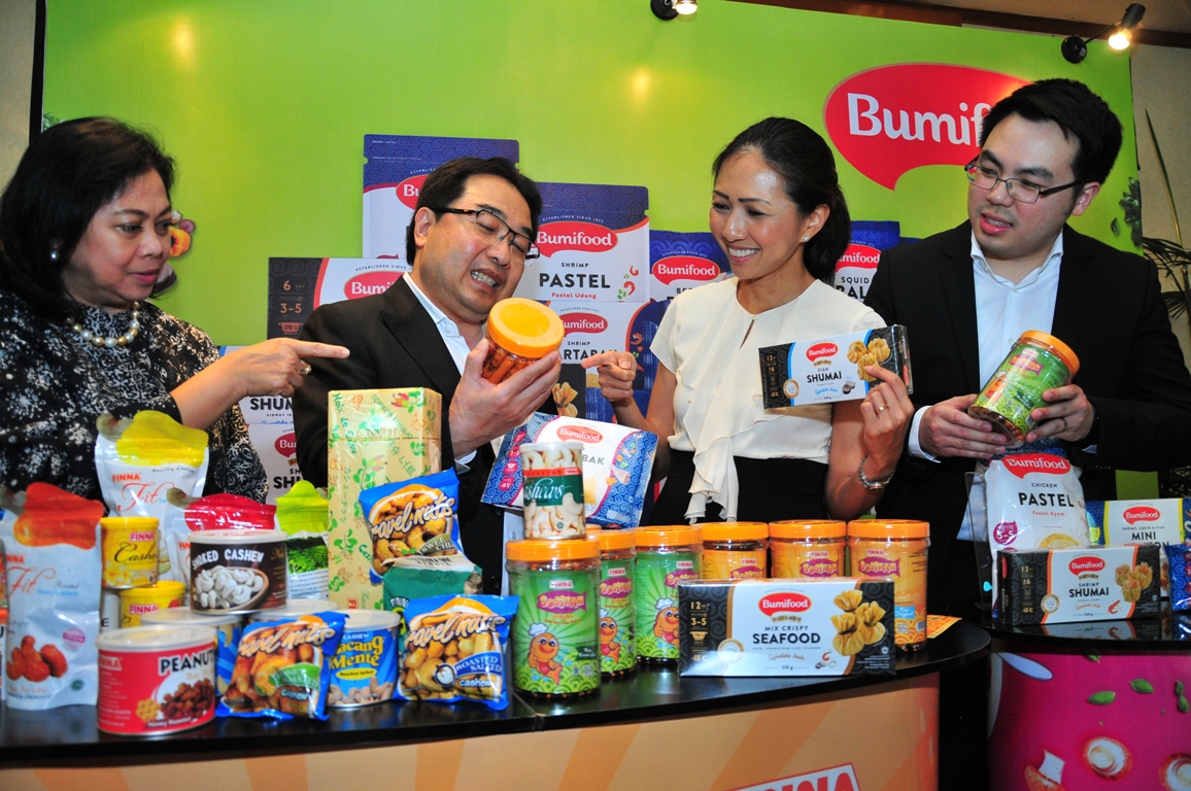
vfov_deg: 47.8
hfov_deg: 67.4
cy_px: 396
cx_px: 596
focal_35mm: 27
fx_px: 892
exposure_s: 1/80
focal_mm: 18
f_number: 3.5
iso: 640
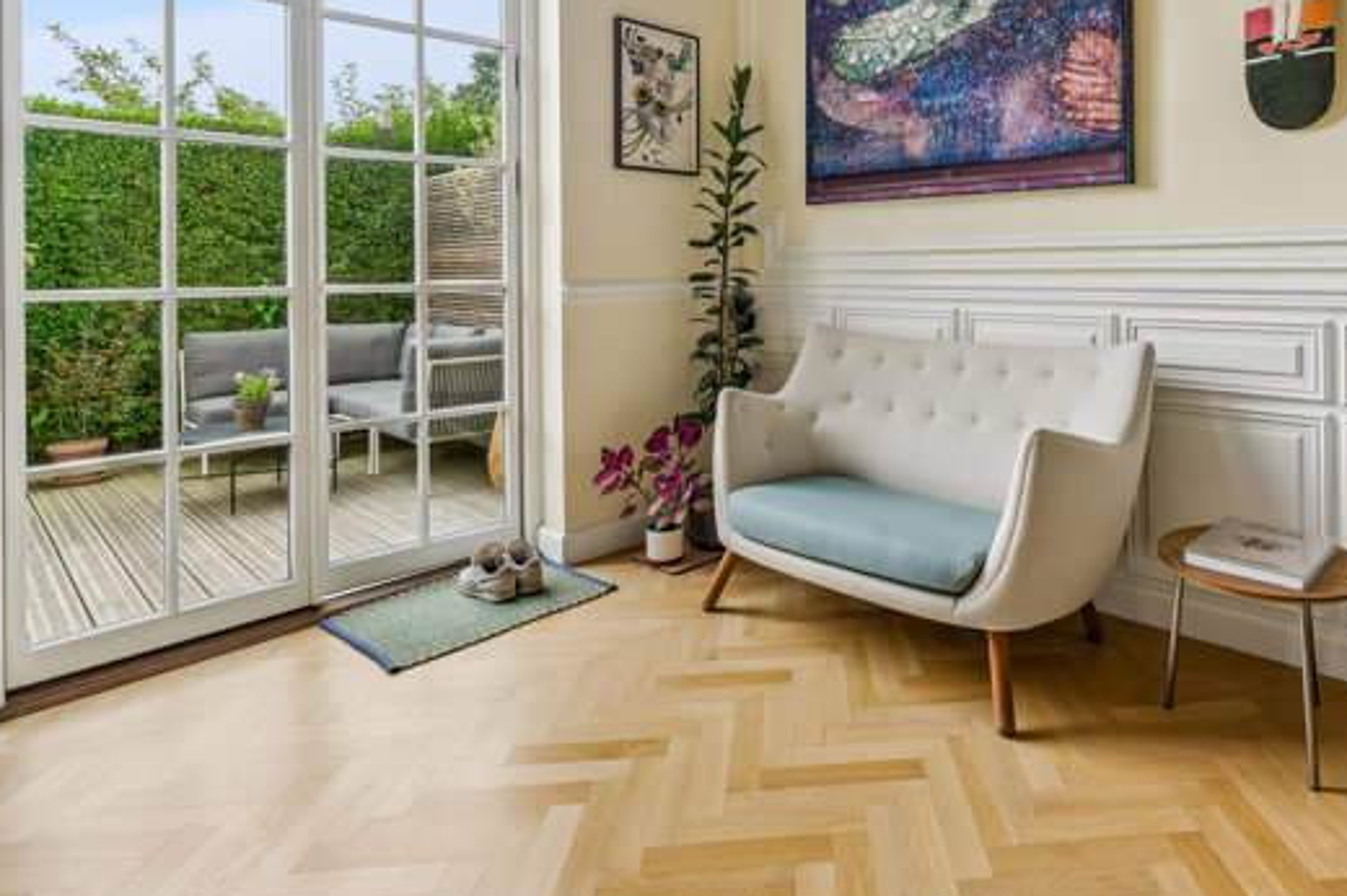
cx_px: 847
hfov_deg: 82.3
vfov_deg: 59.4
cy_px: 252
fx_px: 748
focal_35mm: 20
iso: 500
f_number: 5.6
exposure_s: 1/80
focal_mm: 13
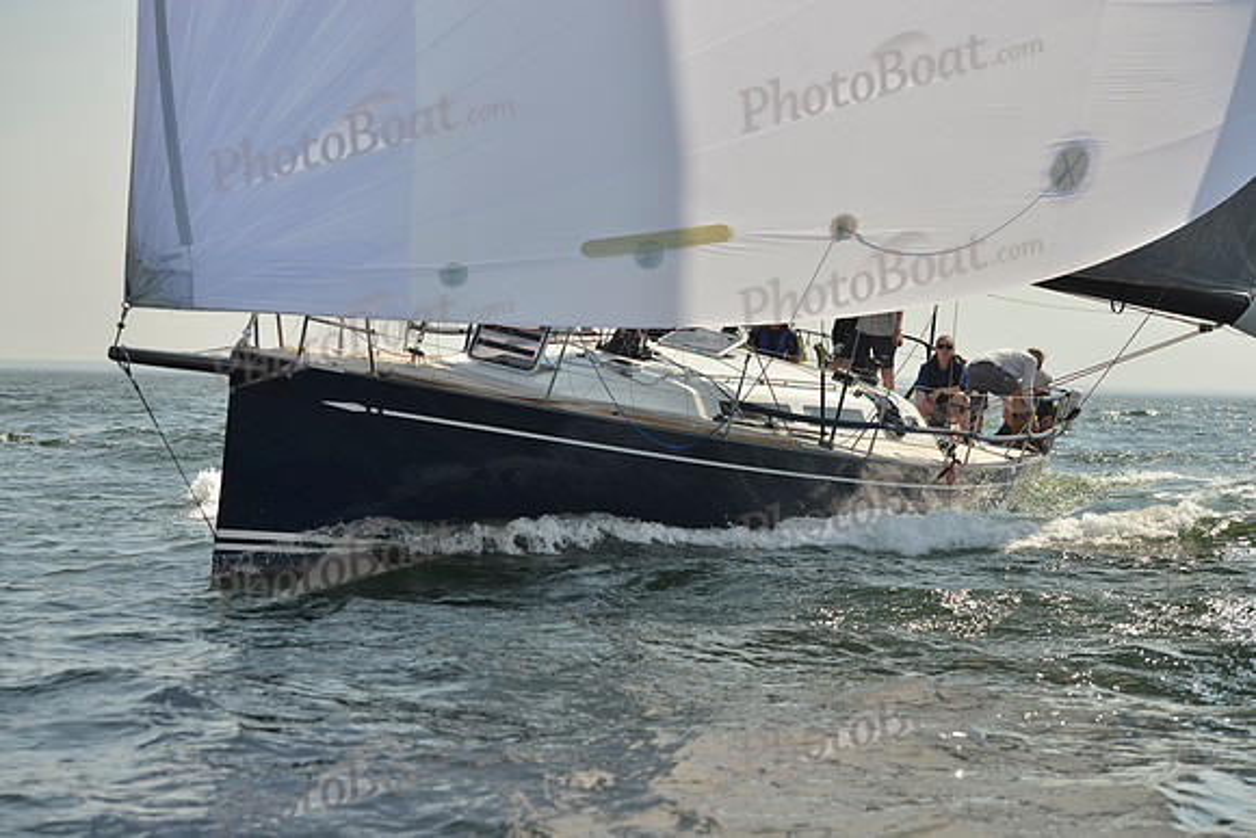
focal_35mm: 85
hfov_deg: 23.9
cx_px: 628
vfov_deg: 16.1
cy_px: 419
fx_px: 2966
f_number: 6.3
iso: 200
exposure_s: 1/1600
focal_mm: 85
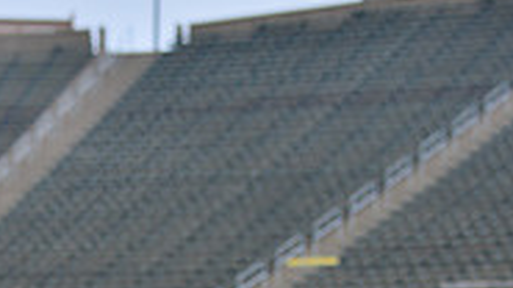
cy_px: 570
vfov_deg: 4.7
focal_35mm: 254
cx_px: 179
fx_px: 3455
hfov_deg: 8.5
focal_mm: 100
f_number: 5.6
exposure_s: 1/640
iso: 200
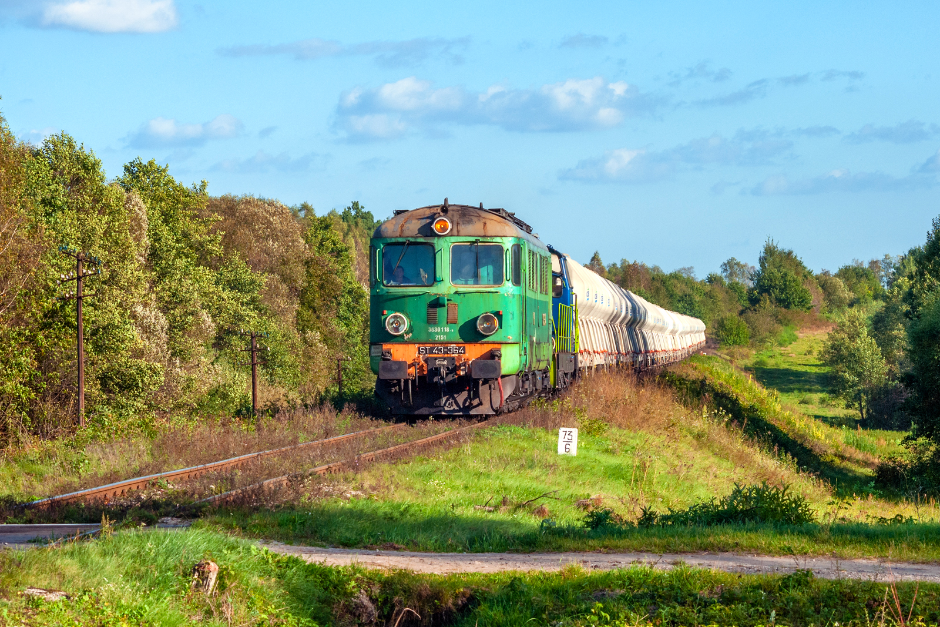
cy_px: 314
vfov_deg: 9.6
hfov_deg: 14.4
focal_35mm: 142
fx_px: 3721
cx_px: 470
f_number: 11
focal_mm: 95
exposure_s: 1/320
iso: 200
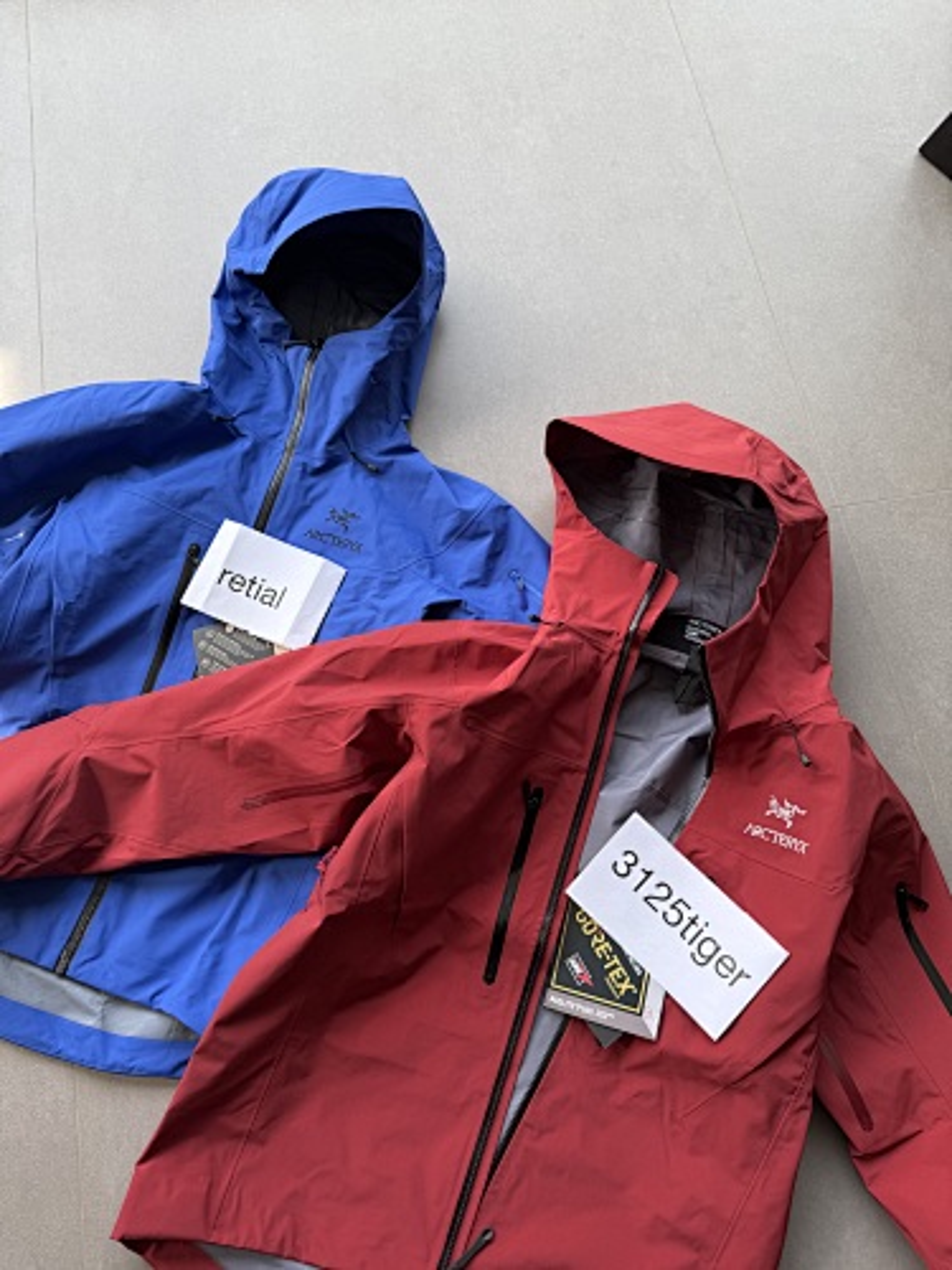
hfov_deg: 56.8
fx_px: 880
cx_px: 476
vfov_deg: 71.6
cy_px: 635
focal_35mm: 24
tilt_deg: -71.5
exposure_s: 1/344
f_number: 1.78
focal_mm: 6.76
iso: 80
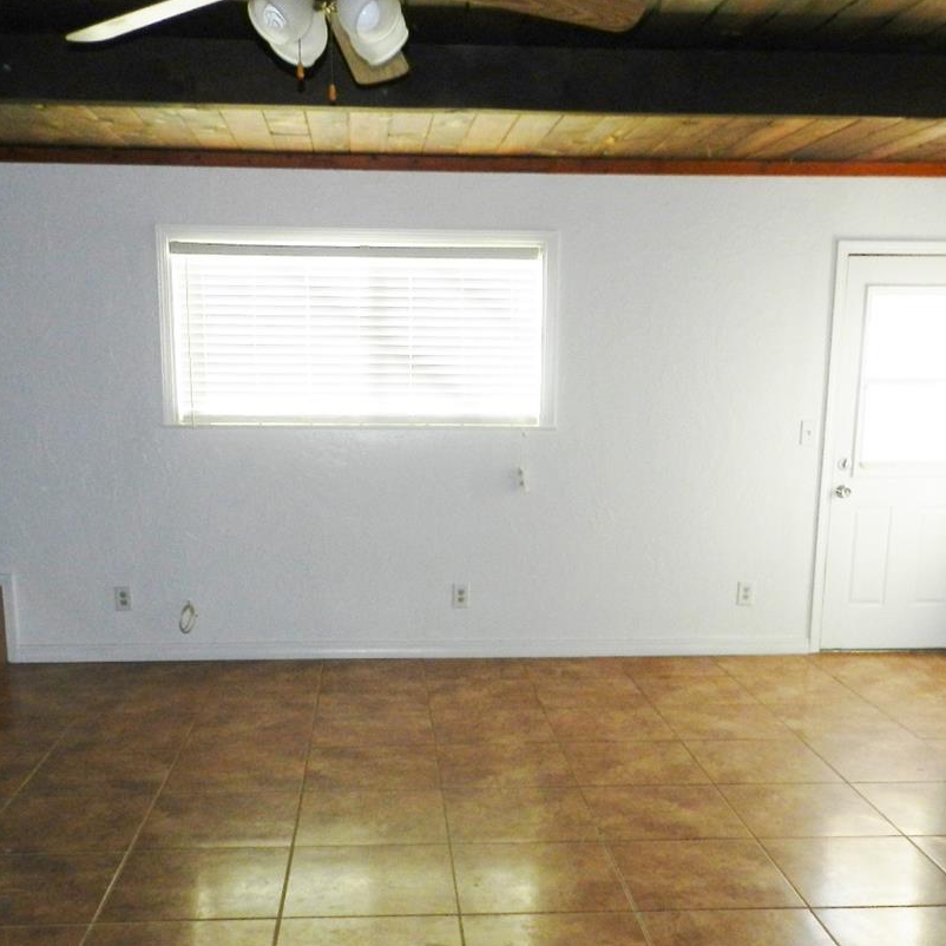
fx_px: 1175
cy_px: 631
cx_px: 461
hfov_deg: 43.9
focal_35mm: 38
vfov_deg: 43.2
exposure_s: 1/30
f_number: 3.4
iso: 200
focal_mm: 4
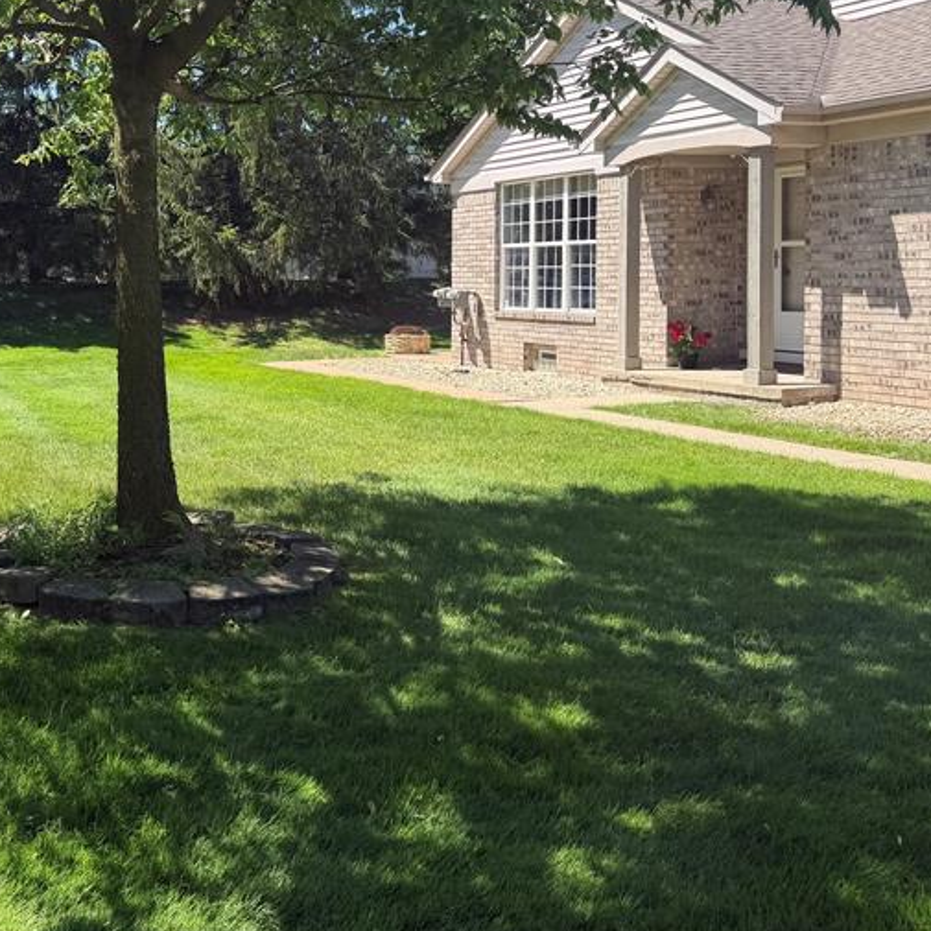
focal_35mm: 43
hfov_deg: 37.7
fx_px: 1308
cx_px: 177
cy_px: 302
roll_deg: +0.5
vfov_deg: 38.7
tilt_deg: -0.4
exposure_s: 1/1770
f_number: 1.78
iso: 80
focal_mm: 6.76
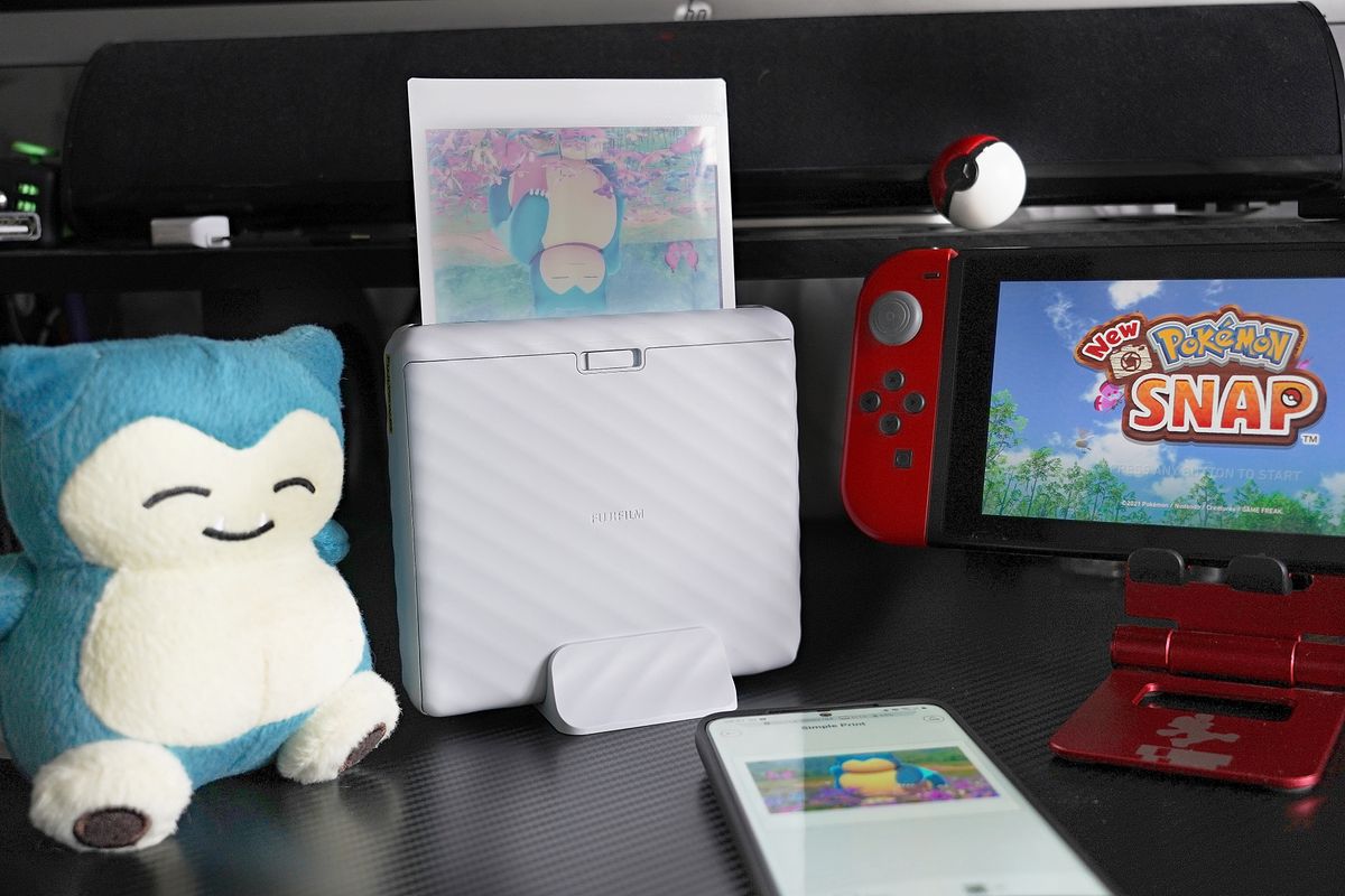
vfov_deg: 30.5
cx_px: 672
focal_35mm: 44
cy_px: 448
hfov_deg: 44.5
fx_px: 1644
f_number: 5.6
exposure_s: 1/100
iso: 500
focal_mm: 44
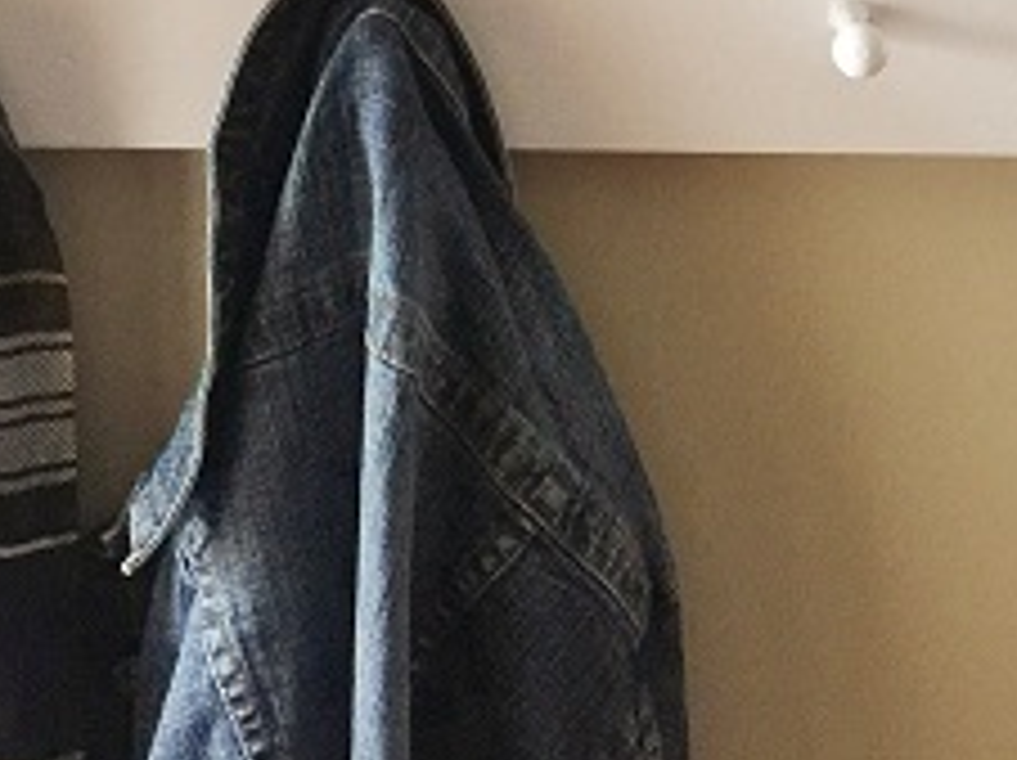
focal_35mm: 94
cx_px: 603
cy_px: -434
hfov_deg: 20.9
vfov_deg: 14.5
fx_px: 2759
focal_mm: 4.15
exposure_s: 1/10
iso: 125
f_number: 2.2
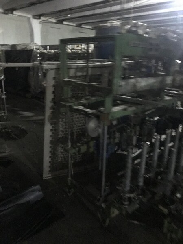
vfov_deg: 63.4
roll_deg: -1.2
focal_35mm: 28
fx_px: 197
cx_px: 92
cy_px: 122
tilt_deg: -16.1
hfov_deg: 49.7
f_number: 1.8
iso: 1000
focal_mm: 3.99
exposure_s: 1/4
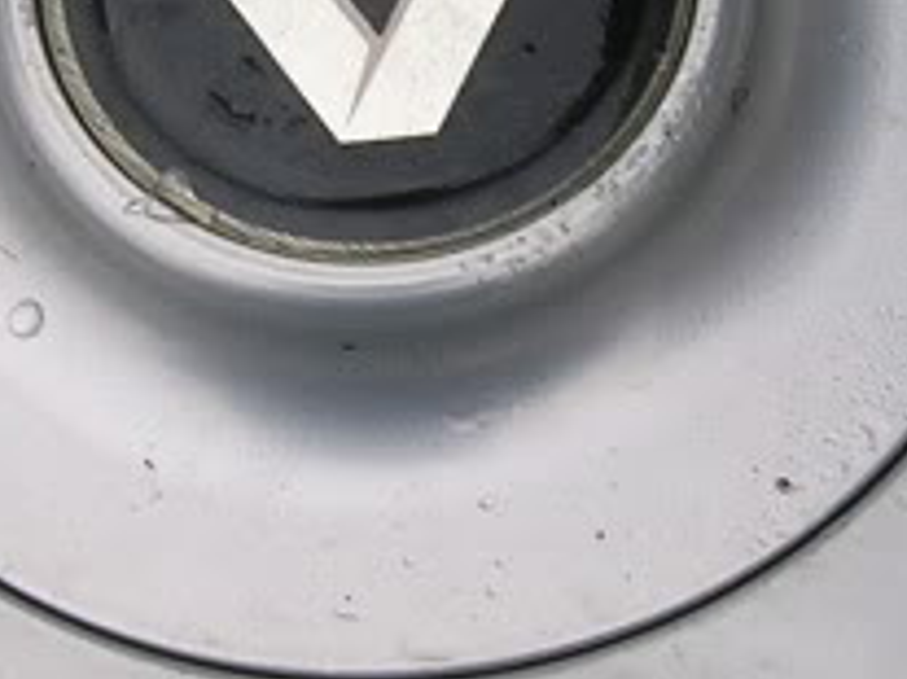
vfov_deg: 8.8
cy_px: 197
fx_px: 4399
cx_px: 232
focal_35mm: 168
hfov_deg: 11.7
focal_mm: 5.7
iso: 50
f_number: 2.9
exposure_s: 1/69.6
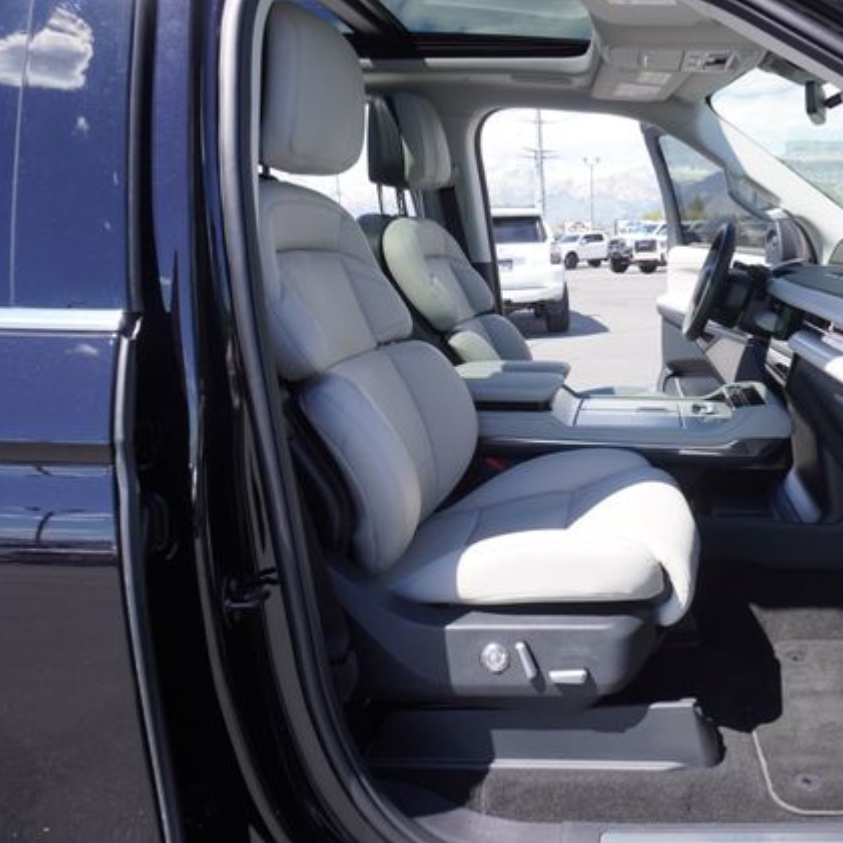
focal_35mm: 31
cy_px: 423
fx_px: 854
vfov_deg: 52.5
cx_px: 629
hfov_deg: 50.4
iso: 100
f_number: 6.3
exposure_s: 1/160
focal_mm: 16
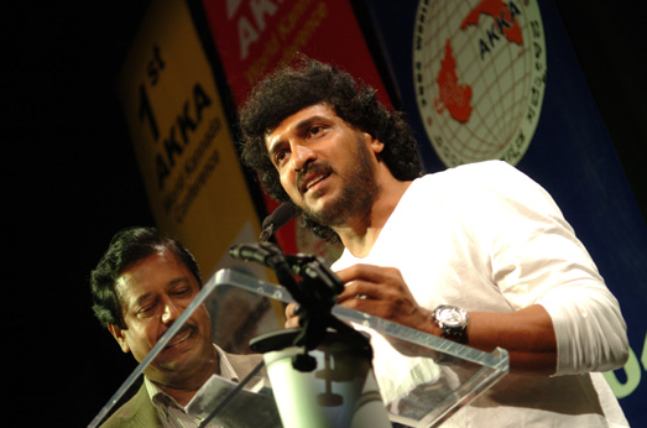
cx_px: 308
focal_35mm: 95
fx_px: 1696
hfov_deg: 21.6
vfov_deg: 14.4
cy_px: 239
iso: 400
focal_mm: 55
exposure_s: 1/100
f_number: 2.8
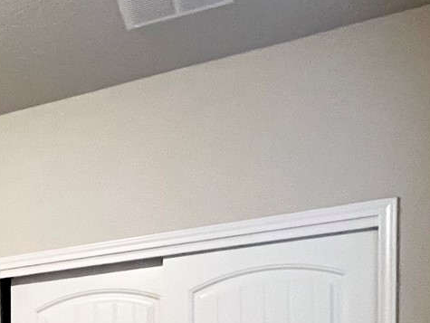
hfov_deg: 29.5
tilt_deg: -1.2
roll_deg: +1.2
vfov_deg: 21.7
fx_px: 696
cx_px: -86
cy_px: 488
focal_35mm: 56
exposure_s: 1/60
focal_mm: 1.57
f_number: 1.8
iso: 640
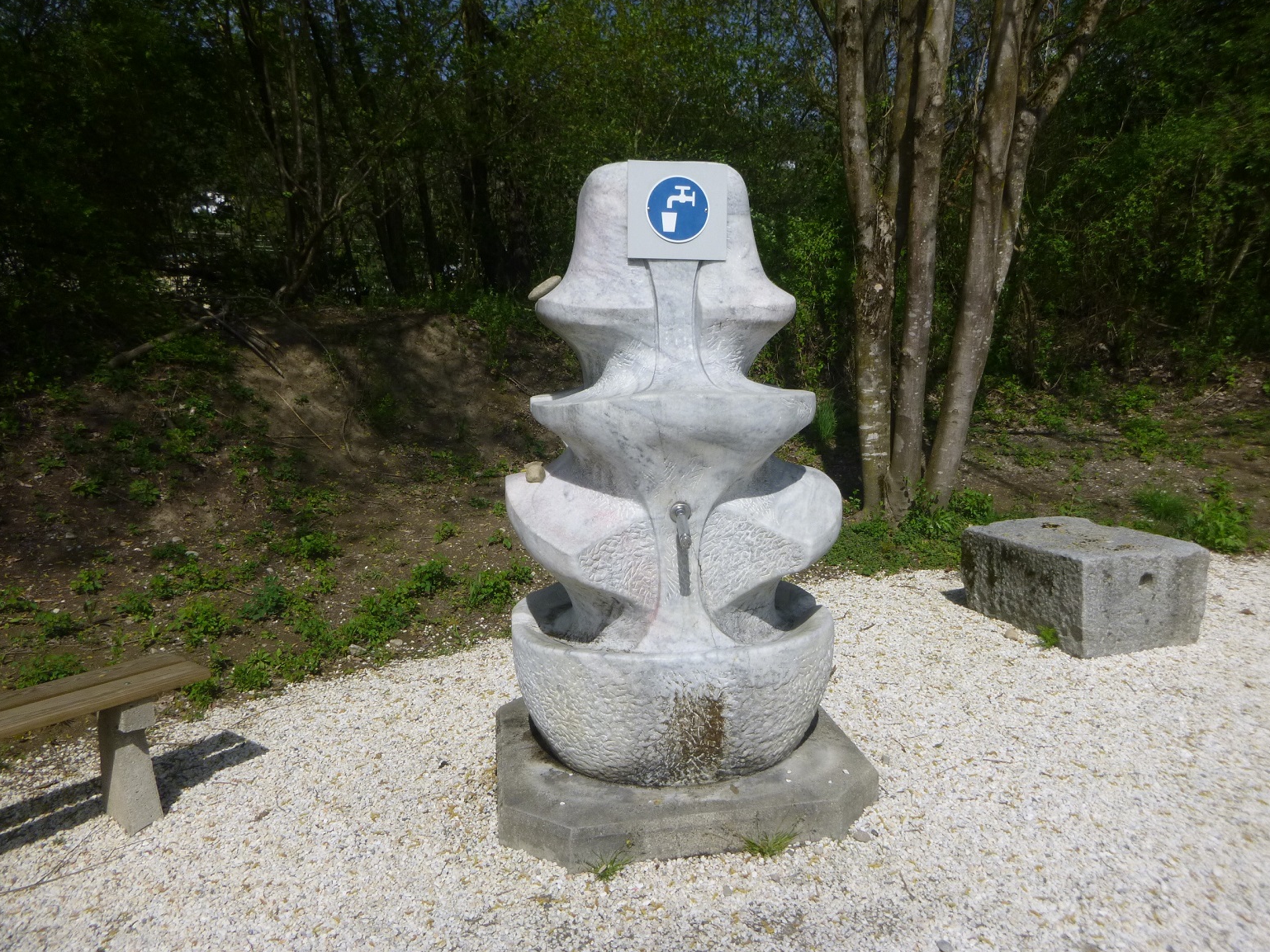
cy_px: 470
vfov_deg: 53.1
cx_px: 658
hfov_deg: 67.3
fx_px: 954
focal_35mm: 26
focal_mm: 4.5
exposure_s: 1/1000
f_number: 3.9
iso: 100
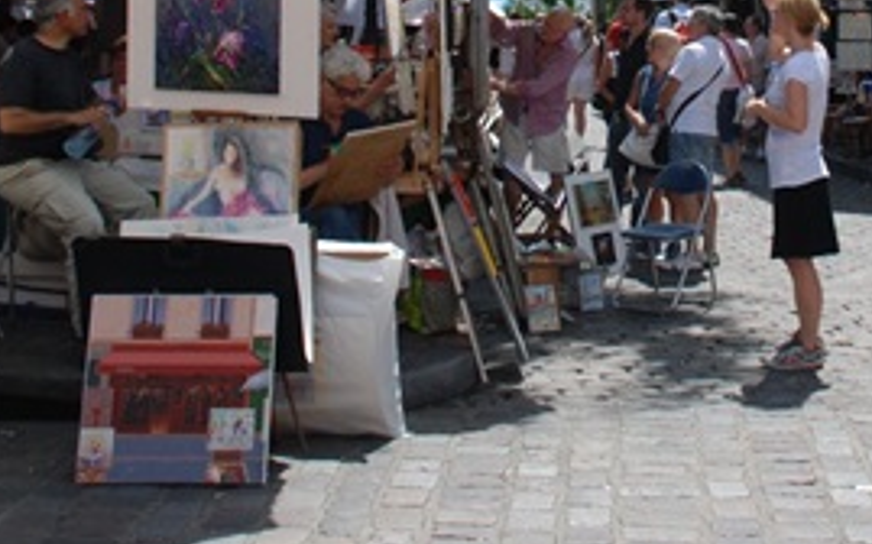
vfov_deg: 16.8
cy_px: -108
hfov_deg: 27.6
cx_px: 616
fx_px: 1758
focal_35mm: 74
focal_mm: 20
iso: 200
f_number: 8
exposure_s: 1/250
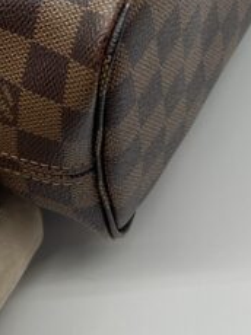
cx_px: 67
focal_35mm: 116
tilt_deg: -42.4
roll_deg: +6.8
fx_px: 1124
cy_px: -58
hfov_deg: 12.7
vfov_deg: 16.4
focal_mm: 5.7
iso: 40
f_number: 1.5
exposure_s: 1/100
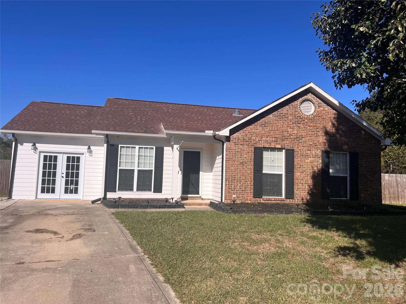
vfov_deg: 53.1
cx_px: 203
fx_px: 305
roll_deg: -1.7
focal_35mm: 26
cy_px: 152
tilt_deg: +4.0
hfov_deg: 67.3
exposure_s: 1/6211
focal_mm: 5.7
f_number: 1.5
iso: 50
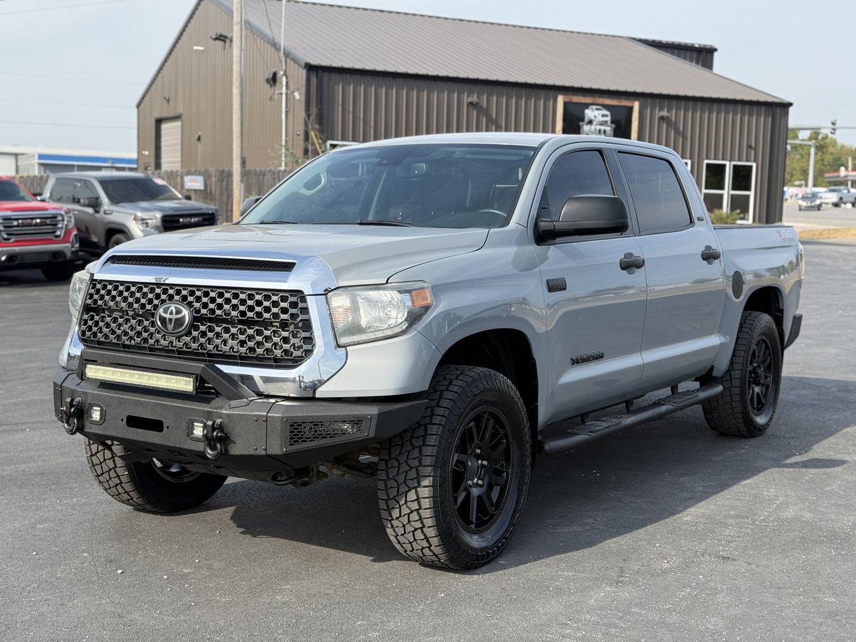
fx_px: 1187
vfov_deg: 30.3
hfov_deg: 39.7
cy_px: 321
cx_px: 428
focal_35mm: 48
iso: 64
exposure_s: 1/1883
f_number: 1.78
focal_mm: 6.76
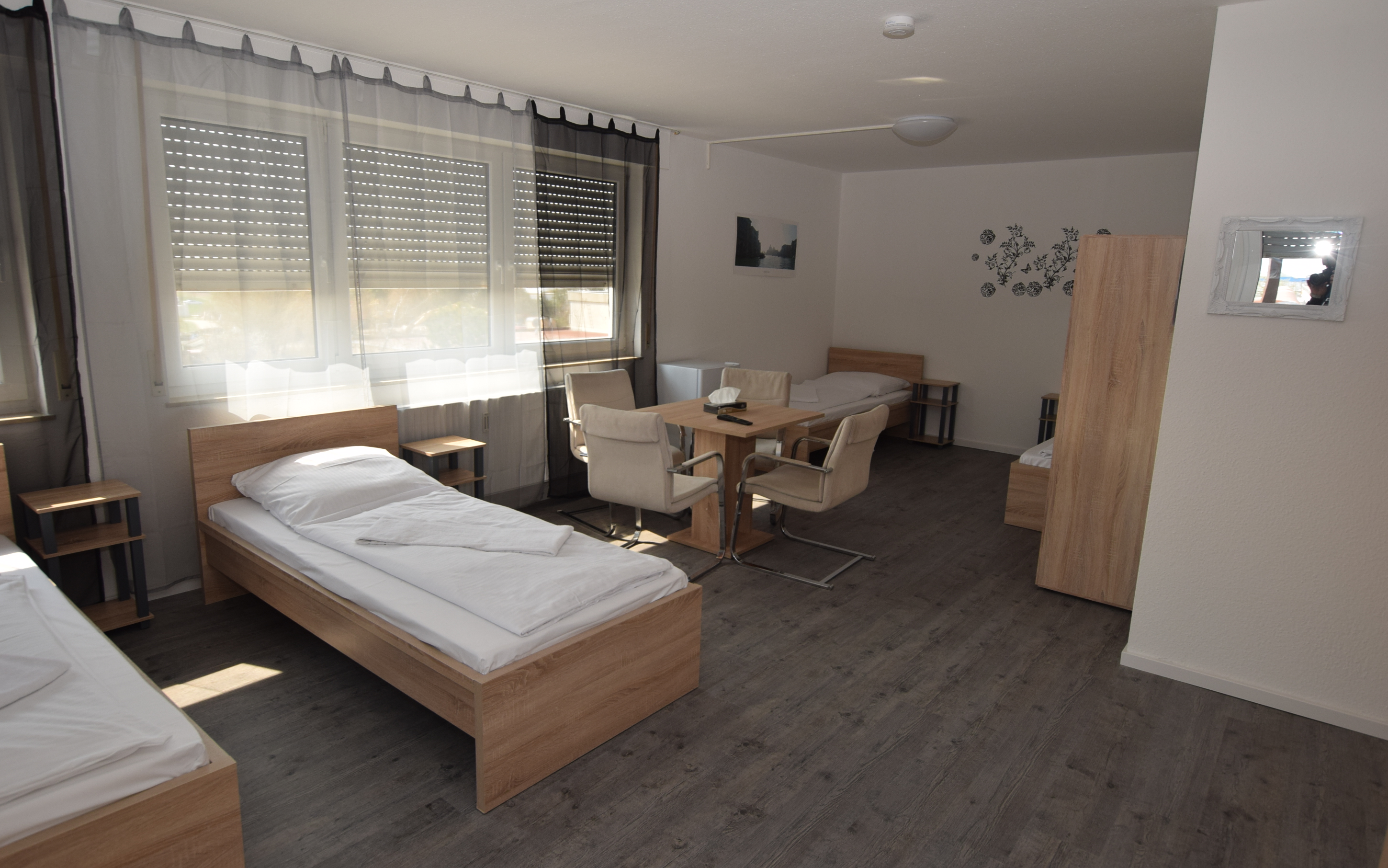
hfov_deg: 83.6
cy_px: 431
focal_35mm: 21
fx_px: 776
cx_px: 681
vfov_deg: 58.4
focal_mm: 13
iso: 250
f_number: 5.6
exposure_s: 1/125
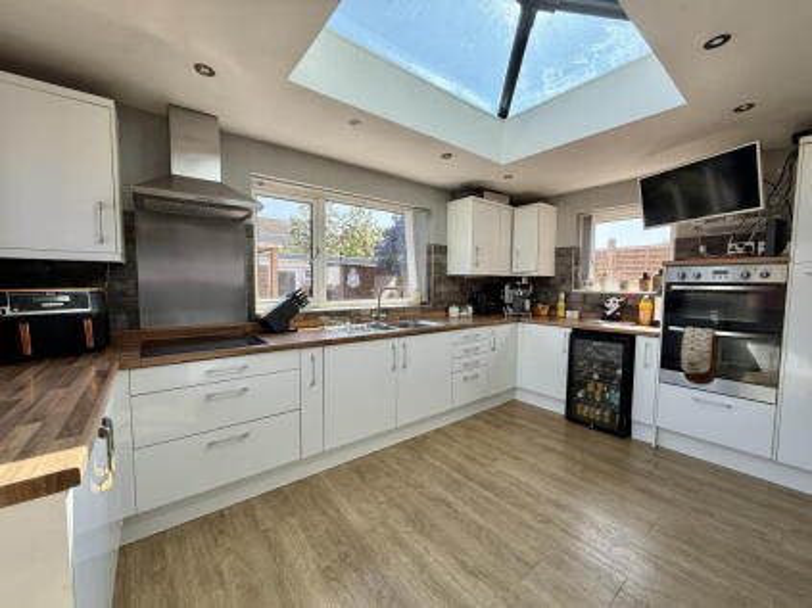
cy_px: 304
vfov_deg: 85.6
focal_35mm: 14
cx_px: 406
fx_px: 328
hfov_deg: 102.1
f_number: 2.2
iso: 64
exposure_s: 1/400
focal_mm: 2.22
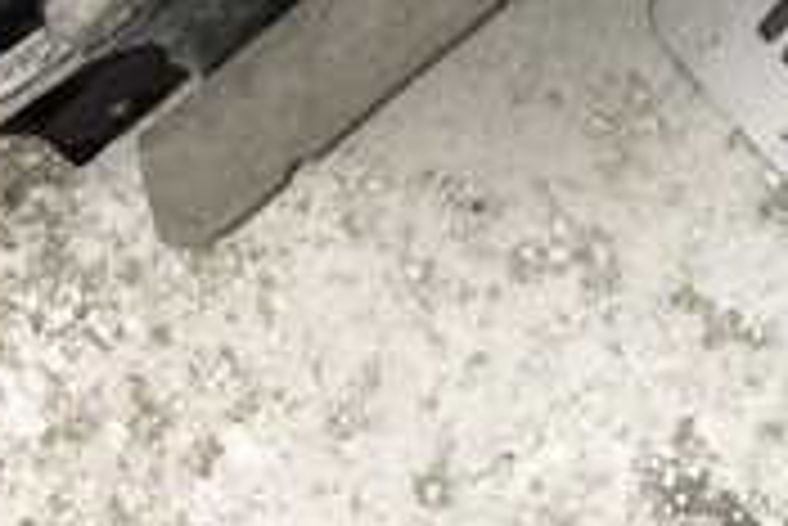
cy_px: -225
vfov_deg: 12.0
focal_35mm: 110
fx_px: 2410
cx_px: 1090
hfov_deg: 17.2
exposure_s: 1/33
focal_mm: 4.15
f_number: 2.2
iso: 160
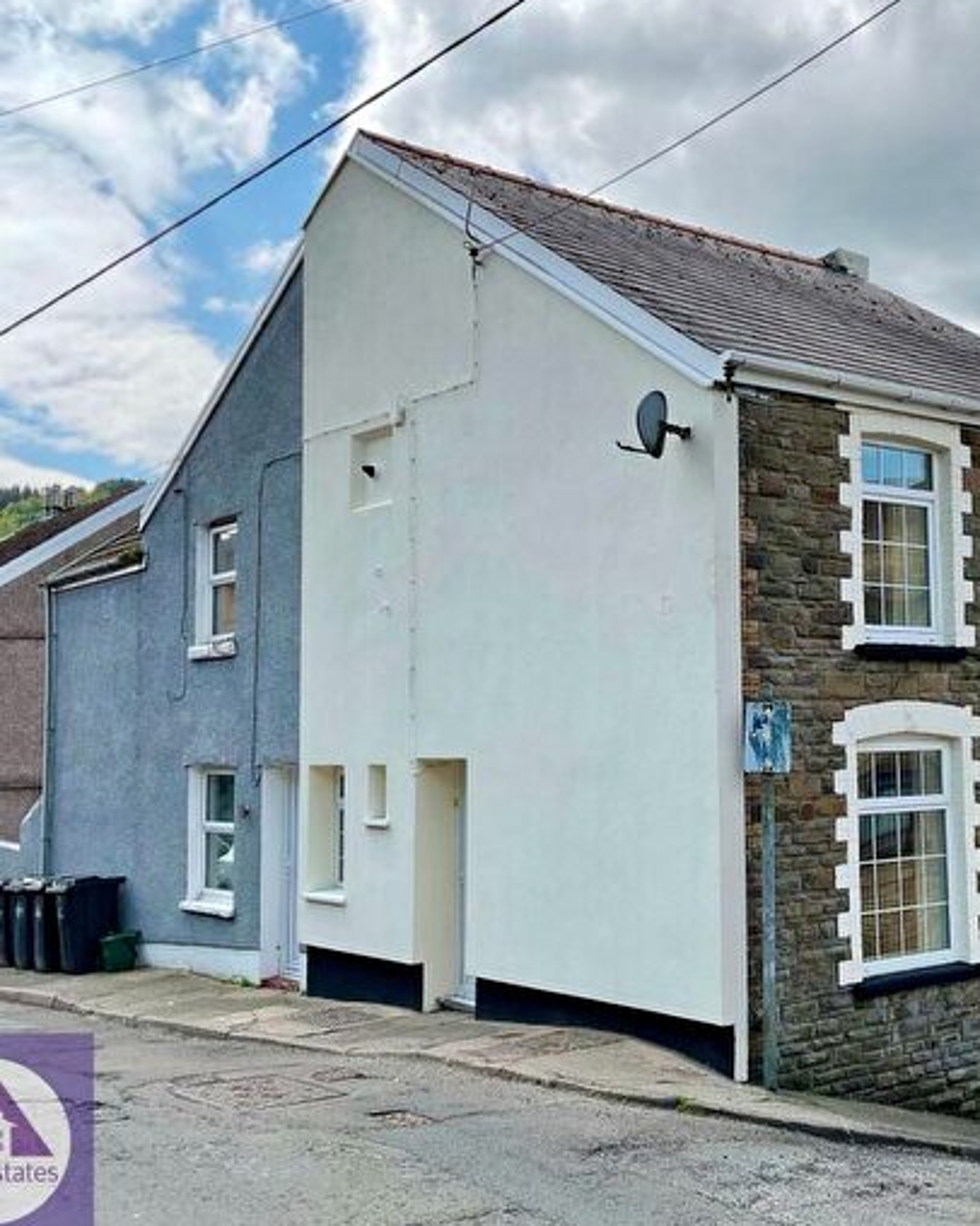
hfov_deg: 37.3
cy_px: 609
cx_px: 729
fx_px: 1415
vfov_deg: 46.9
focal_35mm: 39
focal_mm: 3
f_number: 1.8
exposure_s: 1/1626
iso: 16
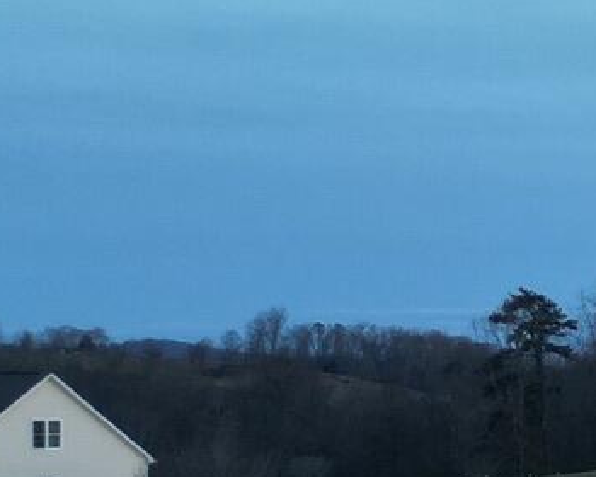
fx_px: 2417
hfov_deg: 10.9
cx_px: 1616
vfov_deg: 11.2
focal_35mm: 137
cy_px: 404
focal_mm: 6.72
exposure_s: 1/80
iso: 110
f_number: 1.7
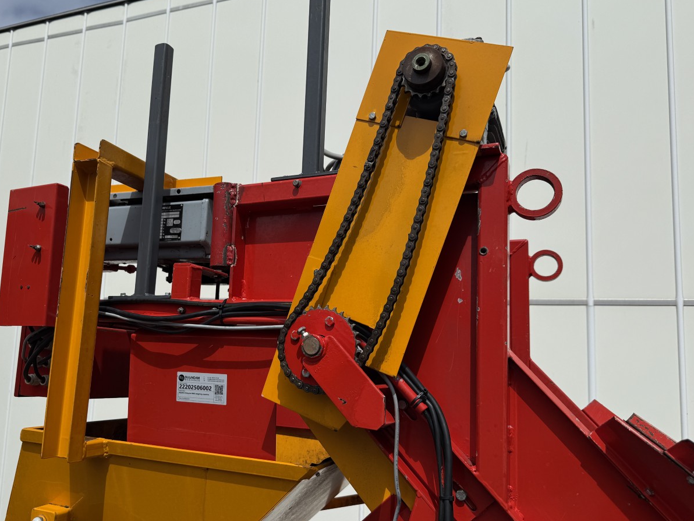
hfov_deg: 61.2
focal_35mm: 29
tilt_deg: +6.3
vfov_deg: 48.2
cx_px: 284
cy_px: 280
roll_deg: -3.6
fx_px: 581
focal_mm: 6.76
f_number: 1.78
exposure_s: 1/11905
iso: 80
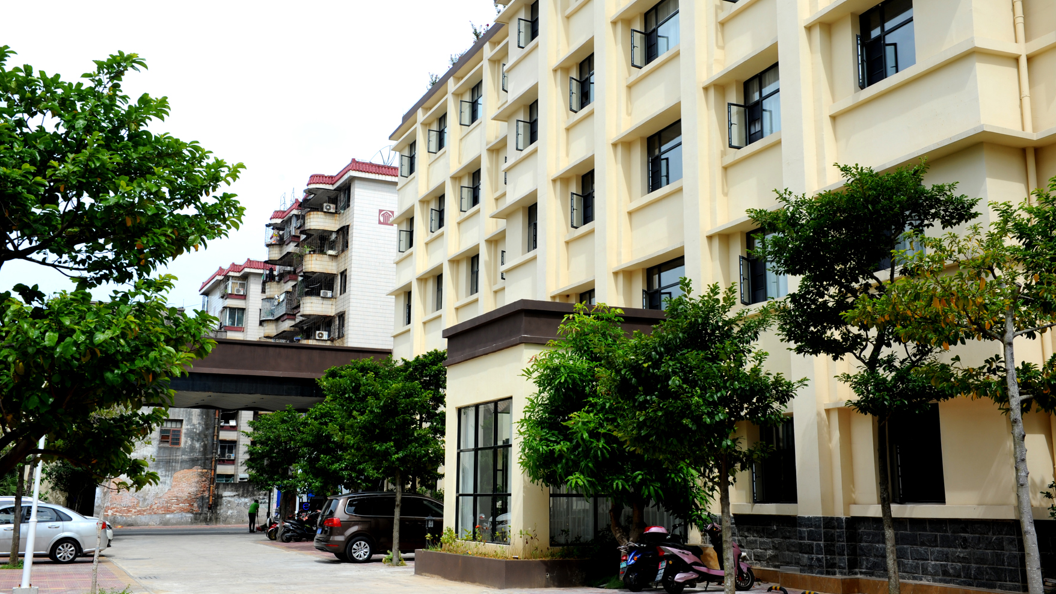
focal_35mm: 40
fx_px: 1120
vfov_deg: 29.7
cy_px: 263
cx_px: 530
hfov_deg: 50.5
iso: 200
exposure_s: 1/320
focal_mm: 38
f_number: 9
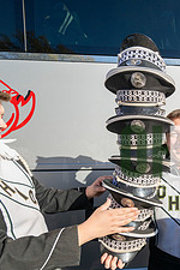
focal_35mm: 28
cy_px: 158
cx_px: 174
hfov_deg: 41.3
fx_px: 210
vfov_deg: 65.0
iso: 400
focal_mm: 14
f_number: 5
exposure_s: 1/2000
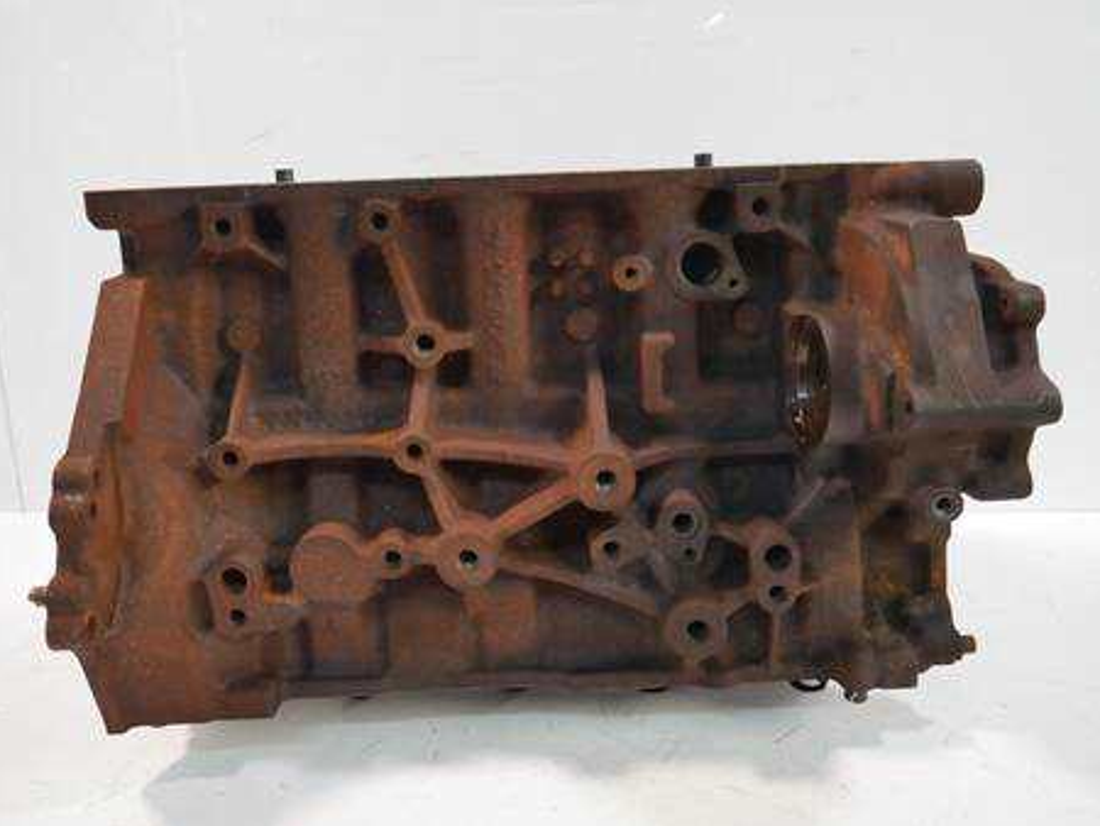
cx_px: 538
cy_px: 398
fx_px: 1017
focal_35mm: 32
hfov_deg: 56.8
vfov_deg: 44.2
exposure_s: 1/60
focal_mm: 15
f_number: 3.5
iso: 800
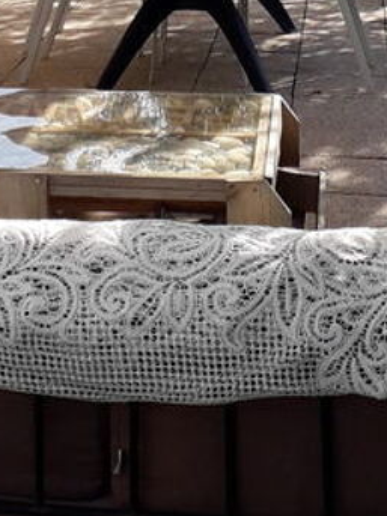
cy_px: -192
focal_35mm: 105
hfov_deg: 14.1
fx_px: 1566
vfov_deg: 17.4
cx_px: 203
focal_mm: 3.6
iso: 40
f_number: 1.9
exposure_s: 1/955
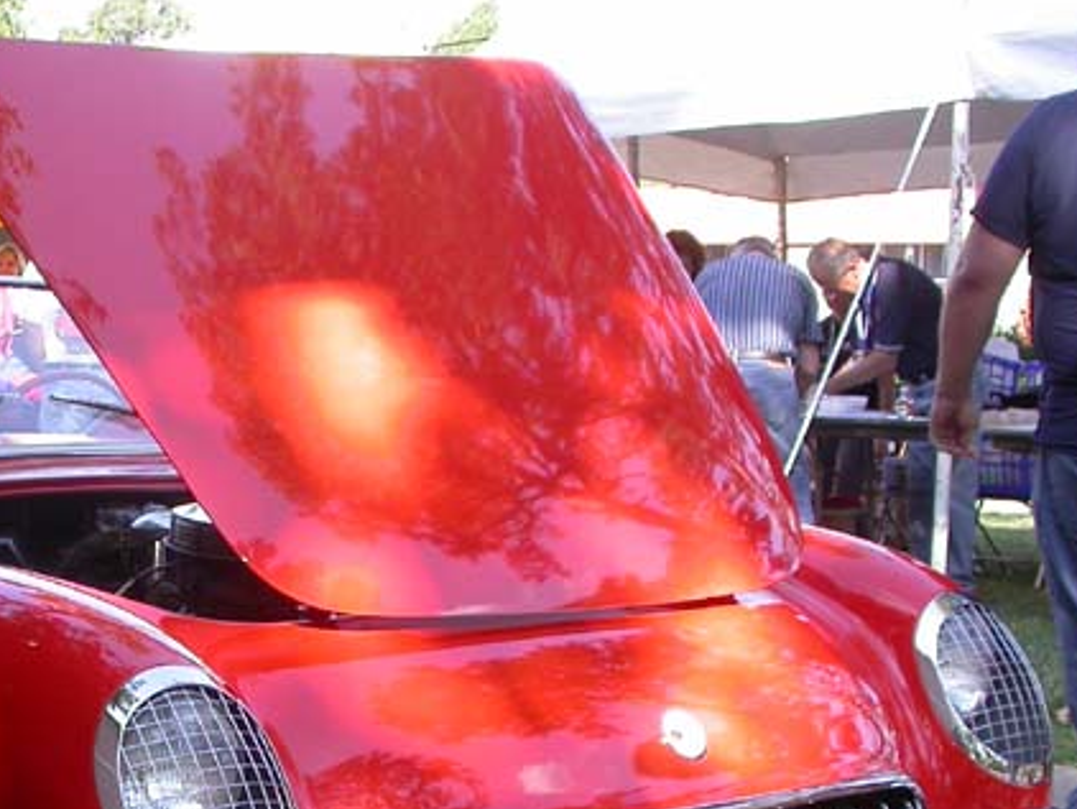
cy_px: 694
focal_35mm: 72
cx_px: 135
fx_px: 2241
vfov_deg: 20.1
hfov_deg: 26.2
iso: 100
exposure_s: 1/129
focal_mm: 7.85
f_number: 4.2
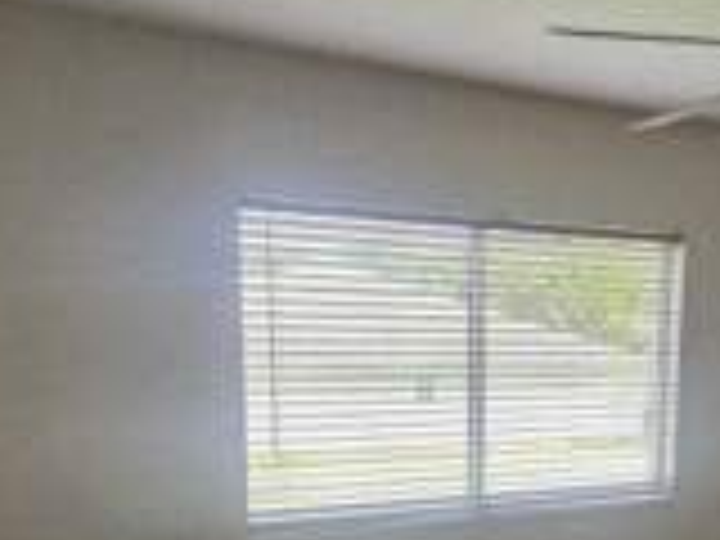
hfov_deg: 44.7
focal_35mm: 39
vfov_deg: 35.3
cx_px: 608
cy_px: 452
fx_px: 811
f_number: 2.2
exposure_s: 1/60.2
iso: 80
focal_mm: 2.2
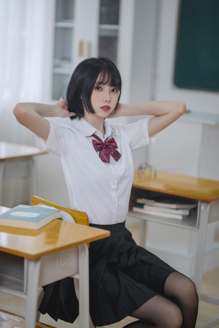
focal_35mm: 84
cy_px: 164
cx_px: 110
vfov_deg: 24.2
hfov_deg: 16.3
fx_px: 766
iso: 400
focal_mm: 85
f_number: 1.4
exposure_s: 1/200
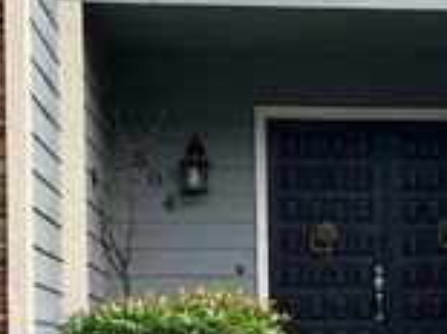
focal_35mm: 112
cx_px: 467
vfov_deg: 13.1
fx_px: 1445
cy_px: 310
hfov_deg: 17.1
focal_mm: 5.7
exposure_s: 1/292
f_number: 1.5
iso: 40
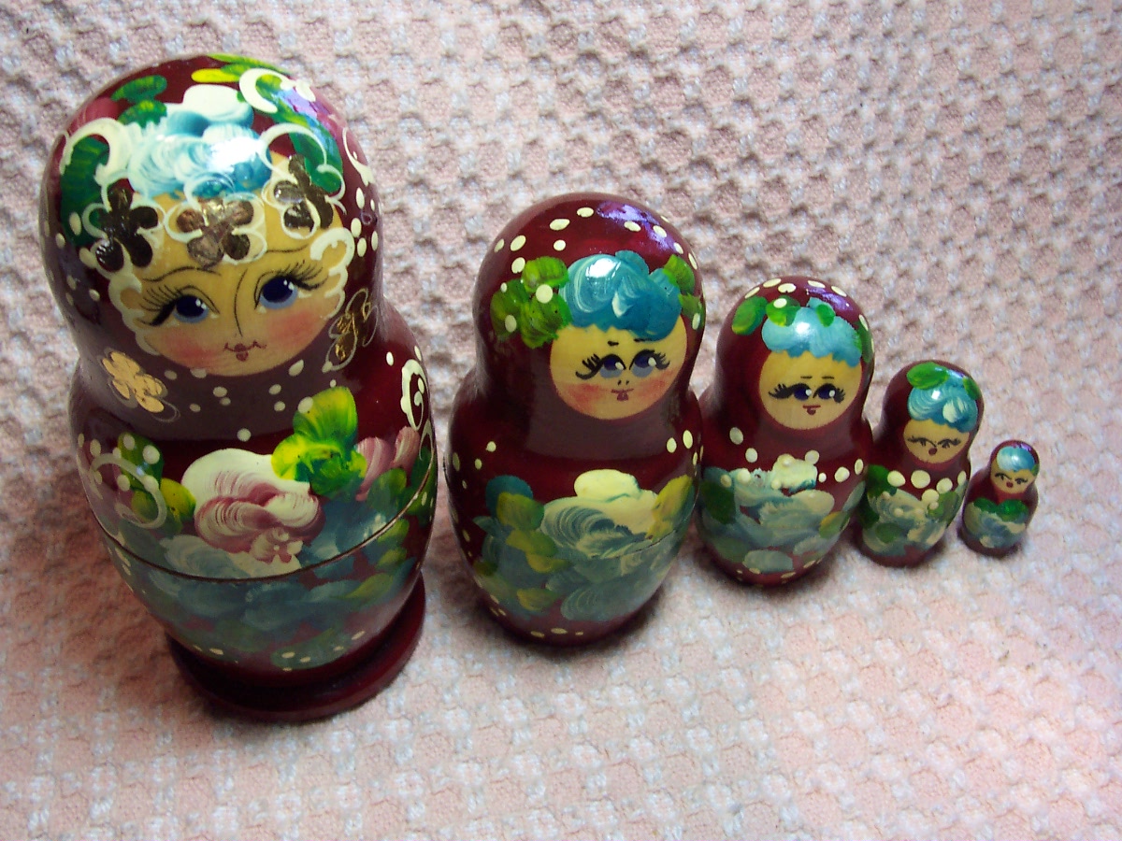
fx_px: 1199
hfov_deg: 50.1
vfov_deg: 38.7
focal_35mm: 37
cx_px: 561
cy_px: 420
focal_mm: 5.6
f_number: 2.8
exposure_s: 1/30
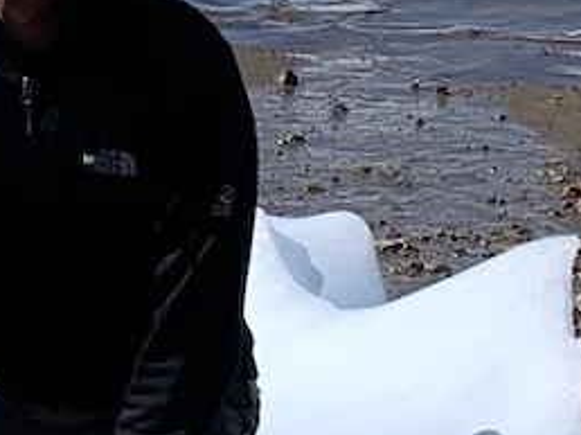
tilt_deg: +3.0
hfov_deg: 10.7
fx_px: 3069
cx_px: -84
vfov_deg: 7.5
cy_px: -674
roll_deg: +0.4
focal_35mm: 183
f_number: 1.8
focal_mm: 4.25
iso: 25
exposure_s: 1/3086
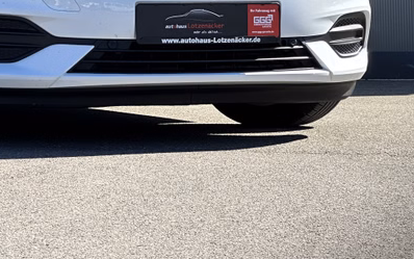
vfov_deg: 7.9
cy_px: -40
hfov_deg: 12.6
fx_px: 1851
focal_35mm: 164
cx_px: 27
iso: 32
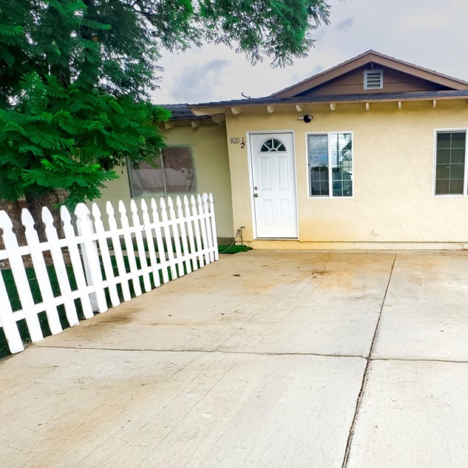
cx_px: 290
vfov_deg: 74.8
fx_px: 306
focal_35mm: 20
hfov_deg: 73.7
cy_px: 226
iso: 40
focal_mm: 2.22
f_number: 2.2
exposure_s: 1/320
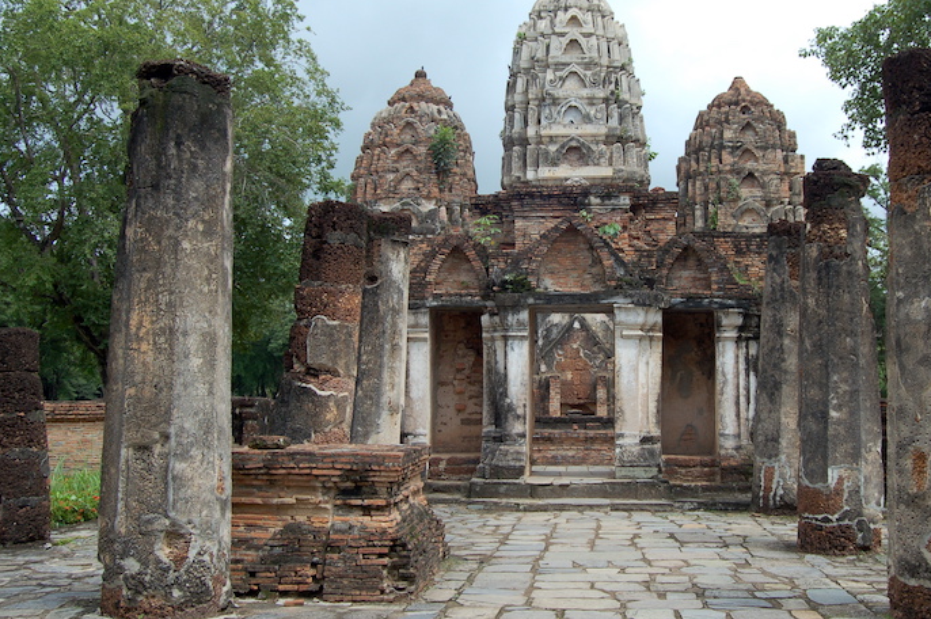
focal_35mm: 42
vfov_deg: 31.8
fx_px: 1085
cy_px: 277
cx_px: 532
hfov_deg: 46.3
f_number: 8
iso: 200
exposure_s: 1/250
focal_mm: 24
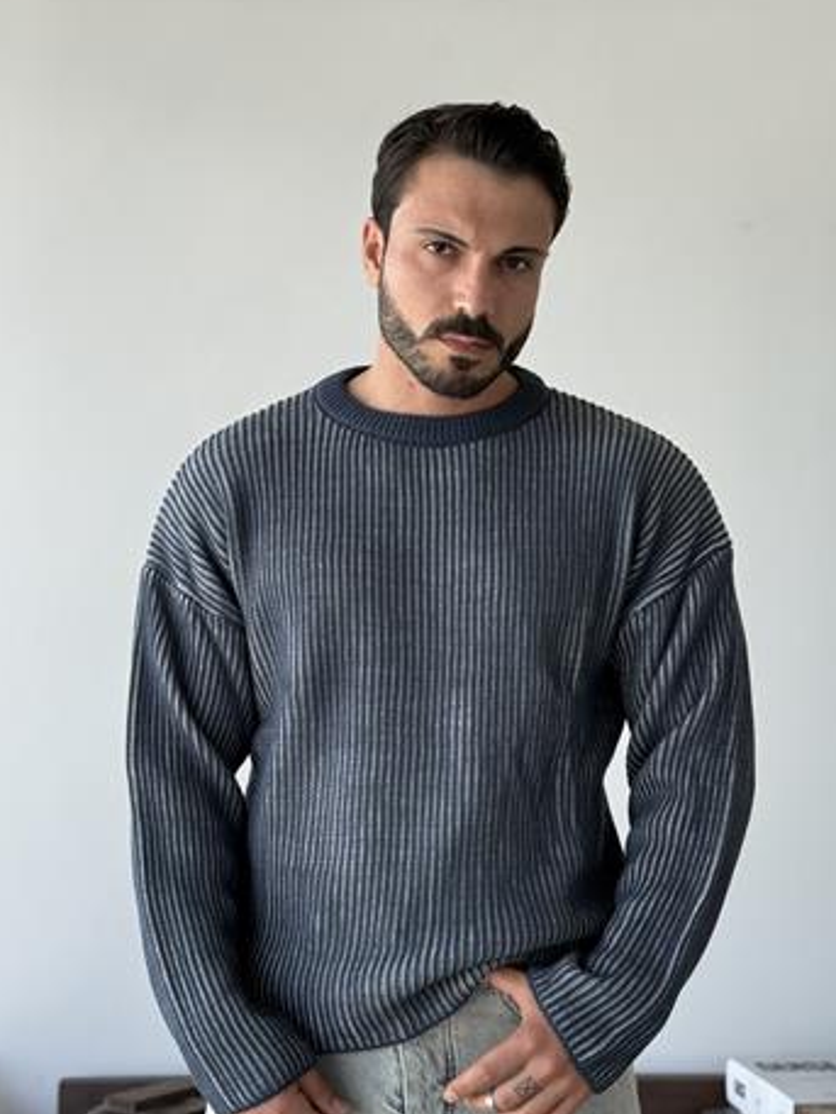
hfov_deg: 26.1
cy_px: 574
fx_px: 1802
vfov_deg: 34.3
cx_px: 400
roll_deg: -0.5
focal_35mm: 56
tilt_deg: +2.5
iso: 64
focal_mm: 6.76
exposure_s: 1/238
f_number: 1.78
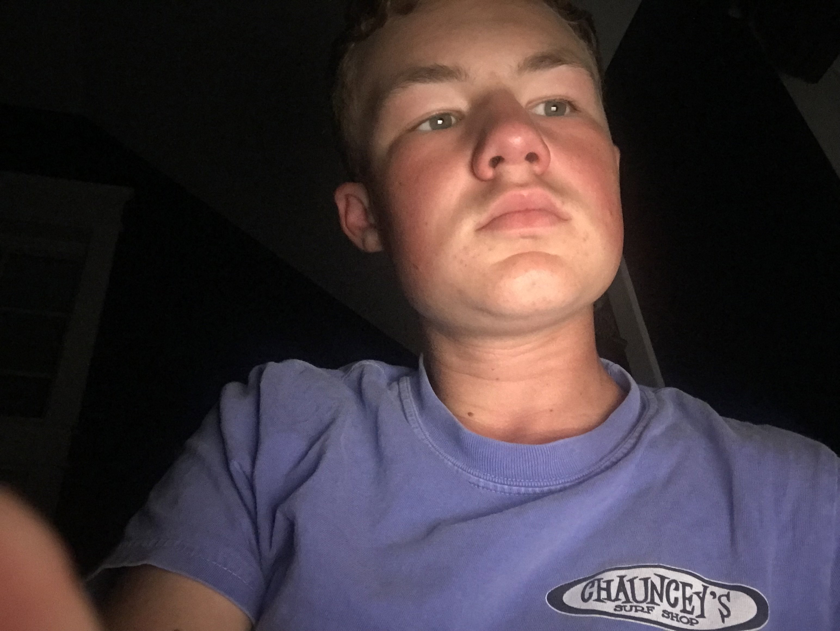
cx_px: 420
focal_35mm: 32
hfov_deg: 56.8
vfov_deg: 44.2
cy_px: 316
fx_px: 777
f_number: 2.2
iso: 400
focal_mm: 2.87
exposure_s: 1/16
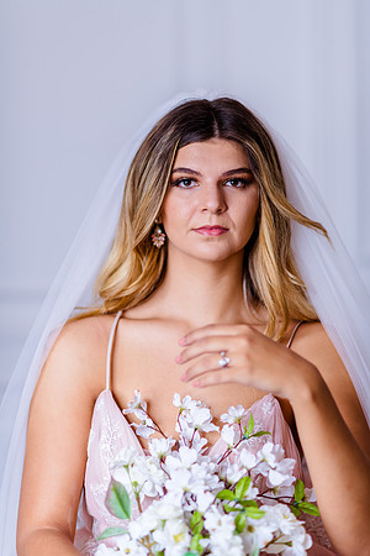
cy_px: 278
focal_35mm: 105
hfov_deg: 13.0
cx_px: 185
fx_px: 1619
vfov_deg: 19.5
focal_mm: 105
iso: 100
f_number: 2
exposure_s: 1/200
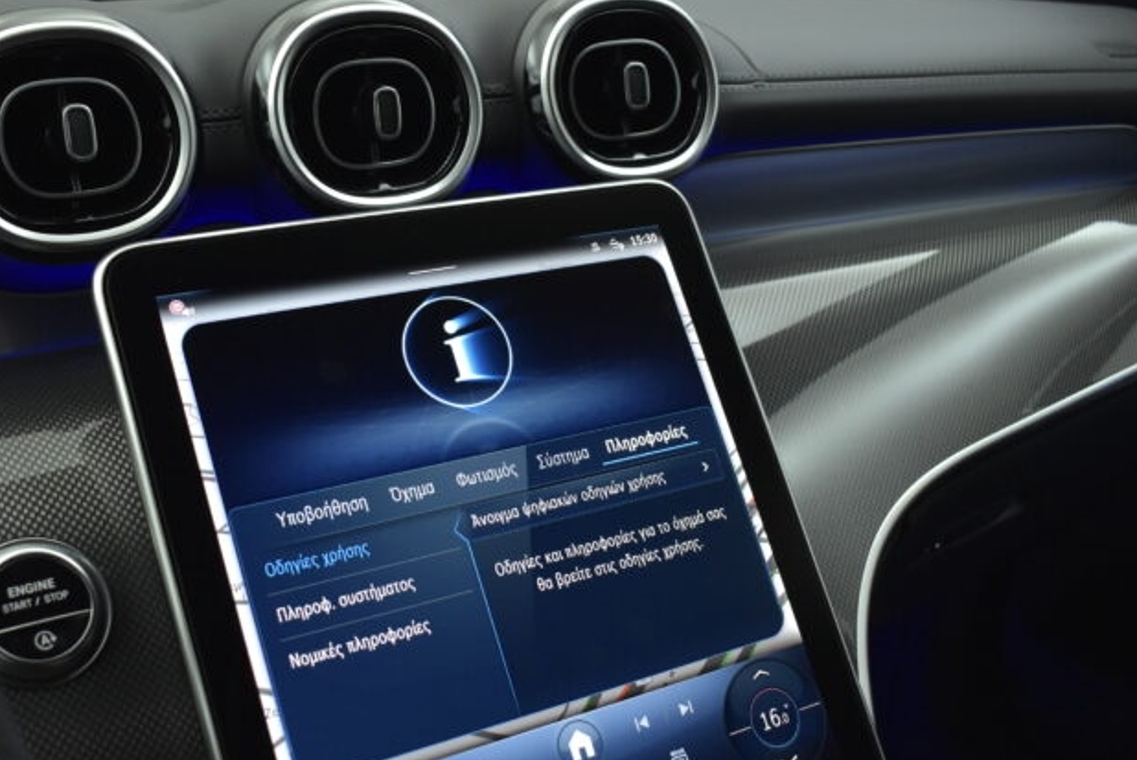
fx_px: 1296
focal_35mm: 41
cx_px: 432
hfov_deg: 47.0
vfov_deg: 32.6
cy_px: 432
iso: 1600
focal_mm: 22
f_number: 3.8
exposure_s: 1/100
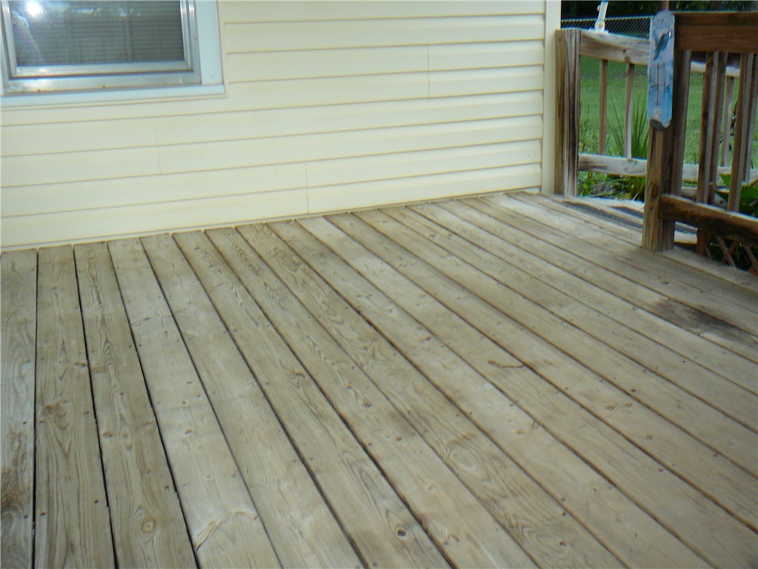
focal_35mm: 35
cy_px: 284
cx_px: 379
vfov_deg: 40.7
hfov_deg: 52.6
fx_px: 766
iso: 100
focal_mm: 5.2
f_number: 2.8
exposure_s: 1/40
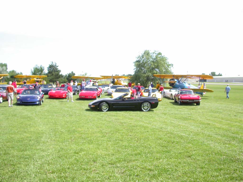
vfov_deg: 37.7
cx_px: 122
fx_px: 267
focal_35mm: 38
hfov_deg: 49.0
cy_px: 91
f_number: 2.6
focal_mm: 7.85
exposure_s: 1/1000
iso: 100
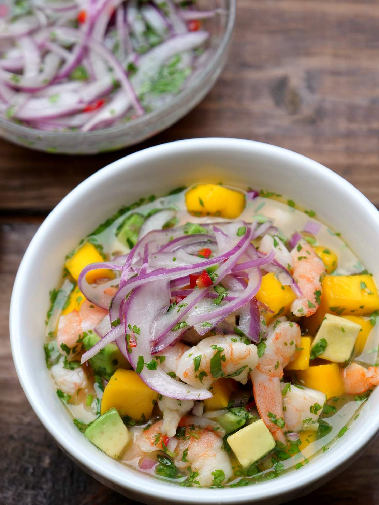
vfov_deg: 16.3
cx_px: 196
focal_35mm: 121
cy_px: 259
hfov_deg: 12.2
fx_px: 1766
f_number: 4.5
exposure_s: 1/320
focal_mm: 56
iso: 200
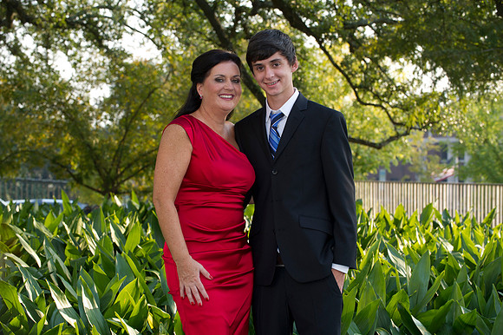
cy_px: 168
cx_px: 252
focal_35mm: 95
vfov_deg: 14.4
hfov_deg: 21.5
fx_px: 1327
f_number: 5.6
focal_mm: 95
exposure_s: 1/125
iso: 320
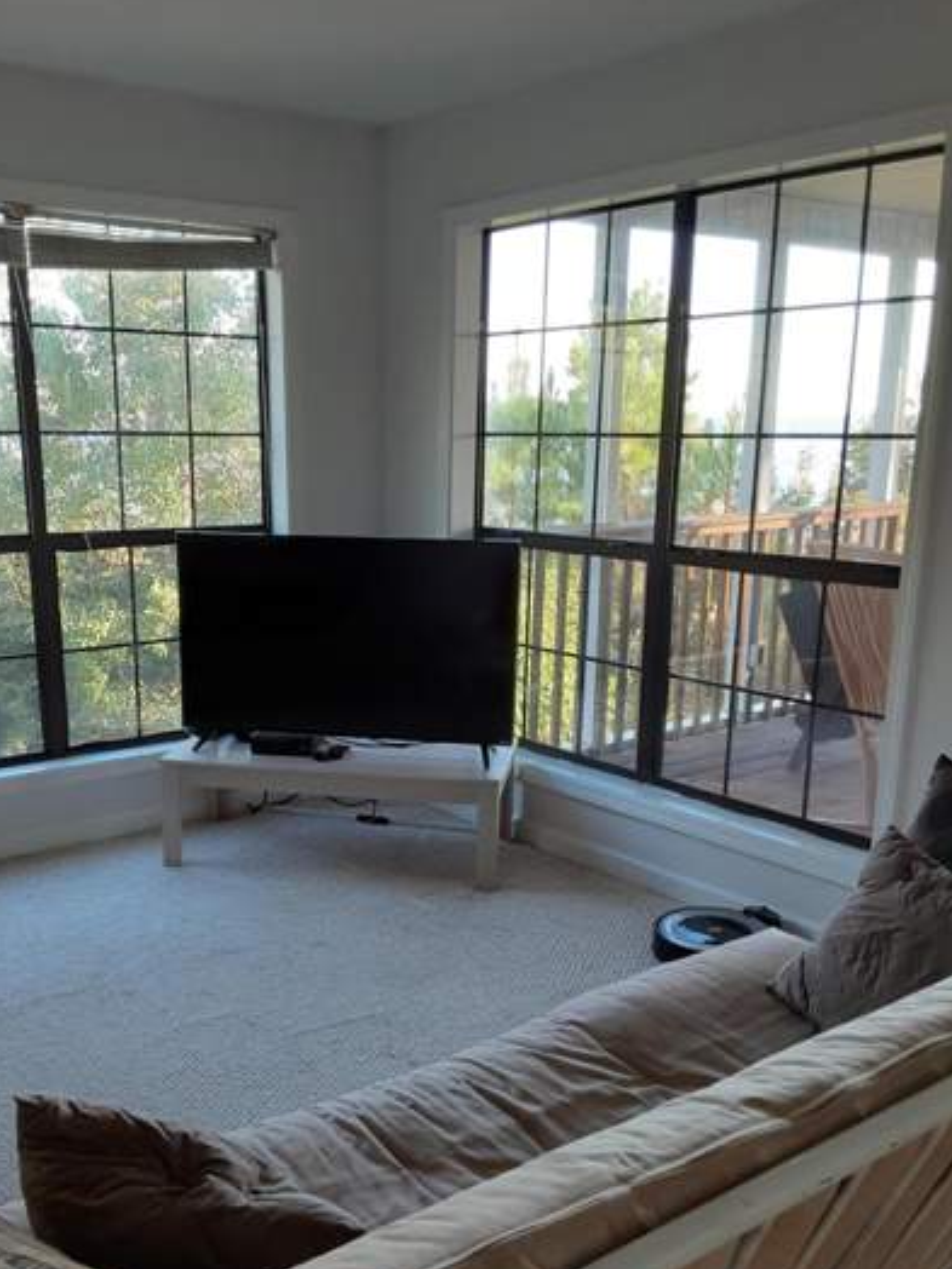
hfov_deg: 42.7
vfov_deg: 55.0
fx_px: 1210
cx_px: 375
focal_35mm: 33
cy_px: 760
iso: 40
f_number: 1.9
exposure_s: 1/60
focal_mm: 2.91
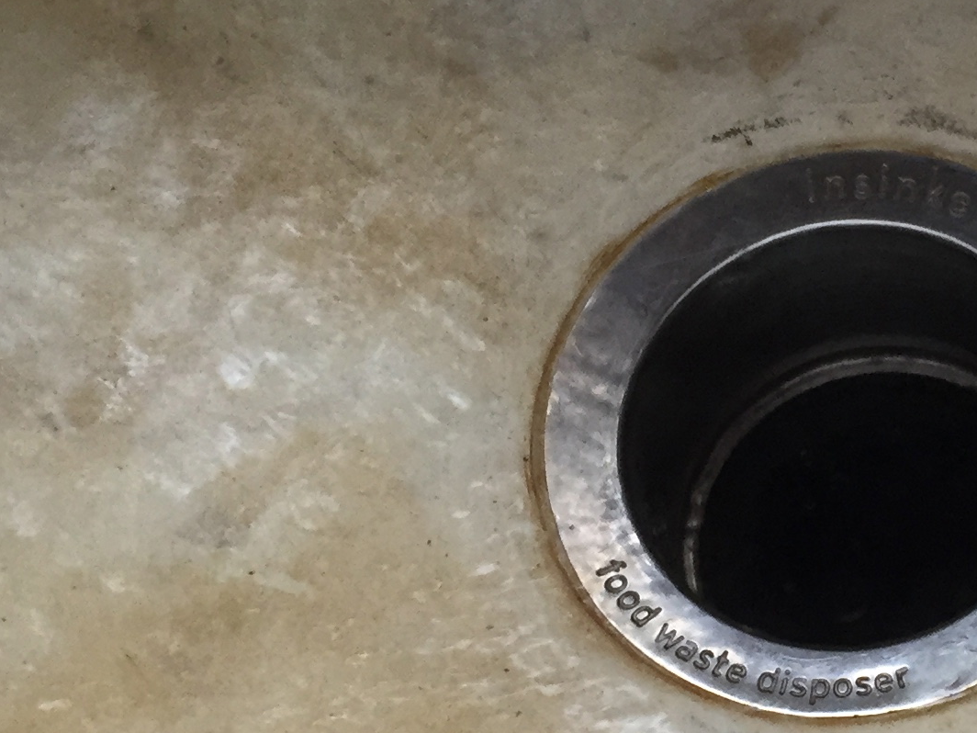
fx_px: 2512
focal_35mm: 89
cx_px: 935
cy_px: 424
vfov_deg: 16.6
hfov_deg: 21.4
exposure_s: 1/30
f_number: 2.2
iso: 50
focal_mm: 4.15
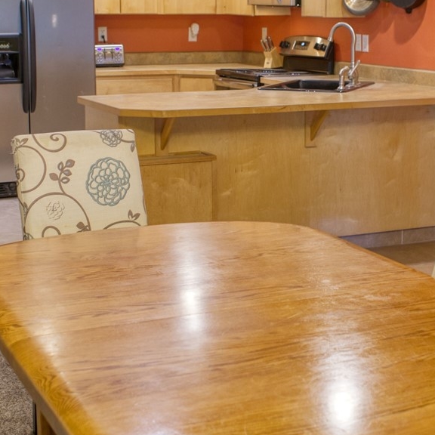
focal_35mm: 70
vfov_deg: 24.6
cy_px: 154
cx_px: 277
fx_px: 995
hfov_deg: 24.6
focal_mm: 28
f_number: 4.5
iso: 1600
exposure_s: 1/30
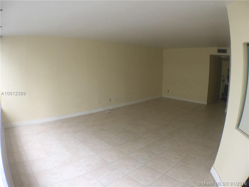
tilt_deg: -8.6
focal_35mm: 29
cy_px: 94
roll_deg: -1.5
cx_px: 124
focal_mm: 4.15
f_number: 2.2
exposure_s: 1/15
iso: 64
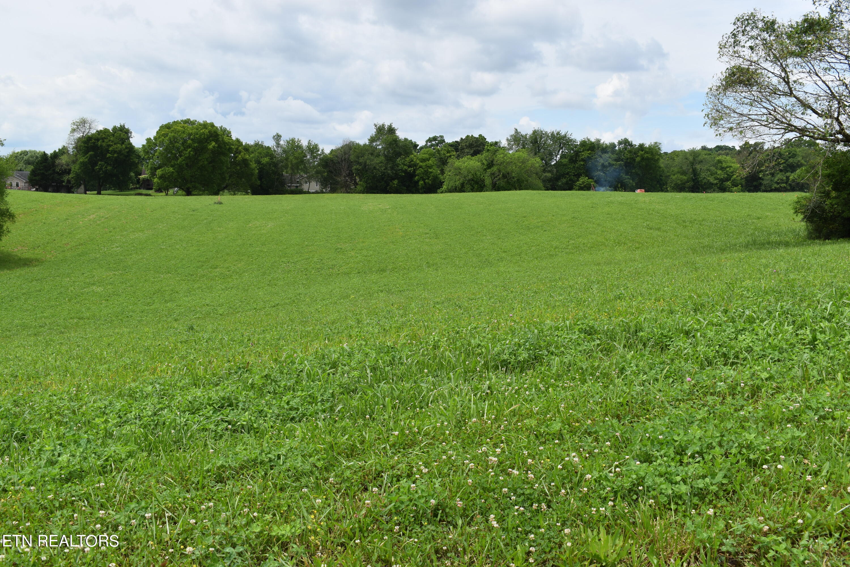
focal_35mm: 38
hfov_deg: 51.3
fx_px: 885
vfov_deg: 35.5
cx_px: 425
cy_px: 284
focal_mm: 25
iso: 100
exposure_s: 1/320
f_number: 9
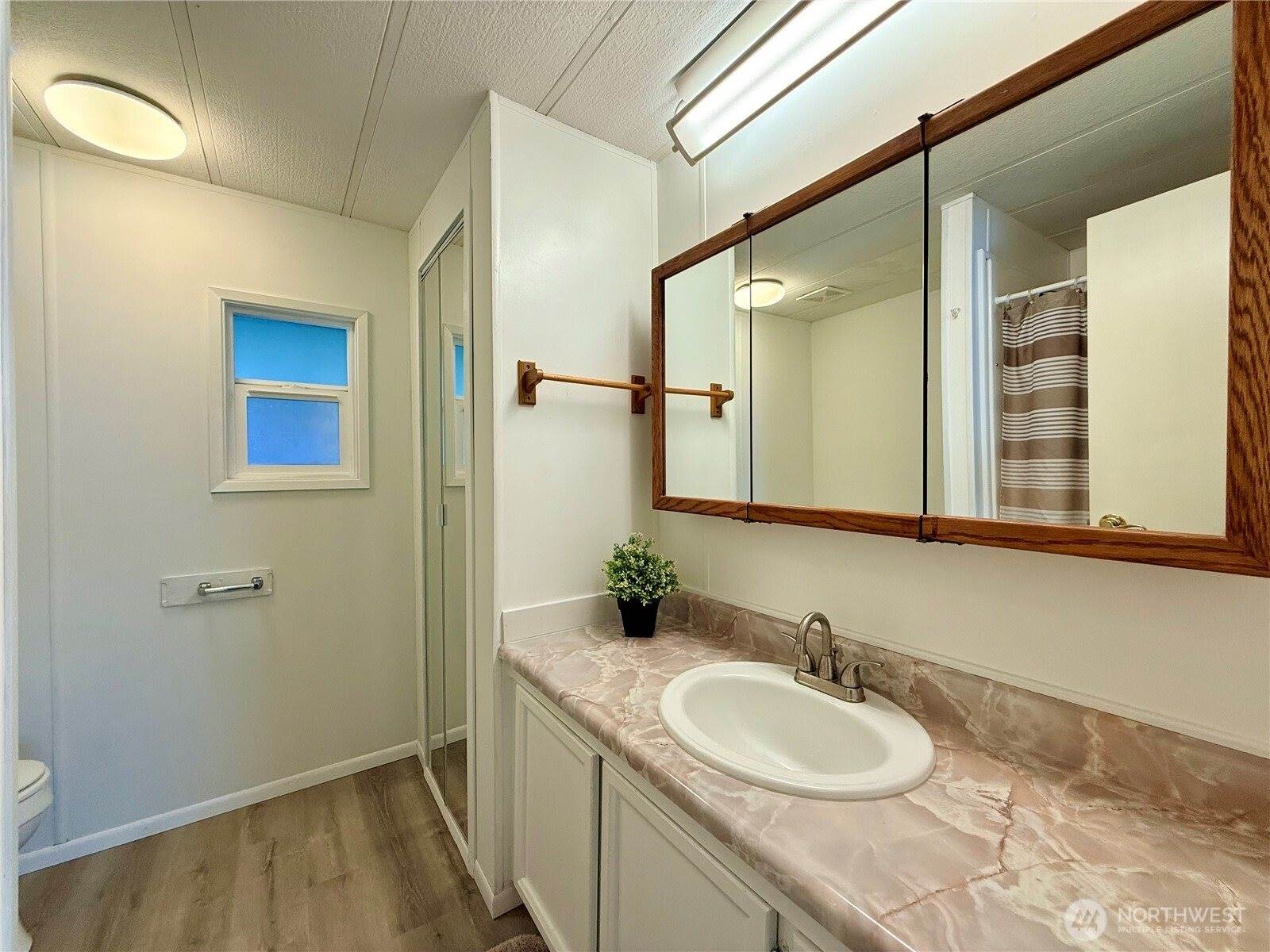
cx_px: 635
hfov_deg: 102.1
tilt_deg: -0.9
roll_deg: +0.6
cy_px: 476
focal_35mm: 14
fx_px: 514
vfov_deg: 85.7
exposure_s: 1/120
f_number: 2.2
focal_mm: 2.22
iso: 160
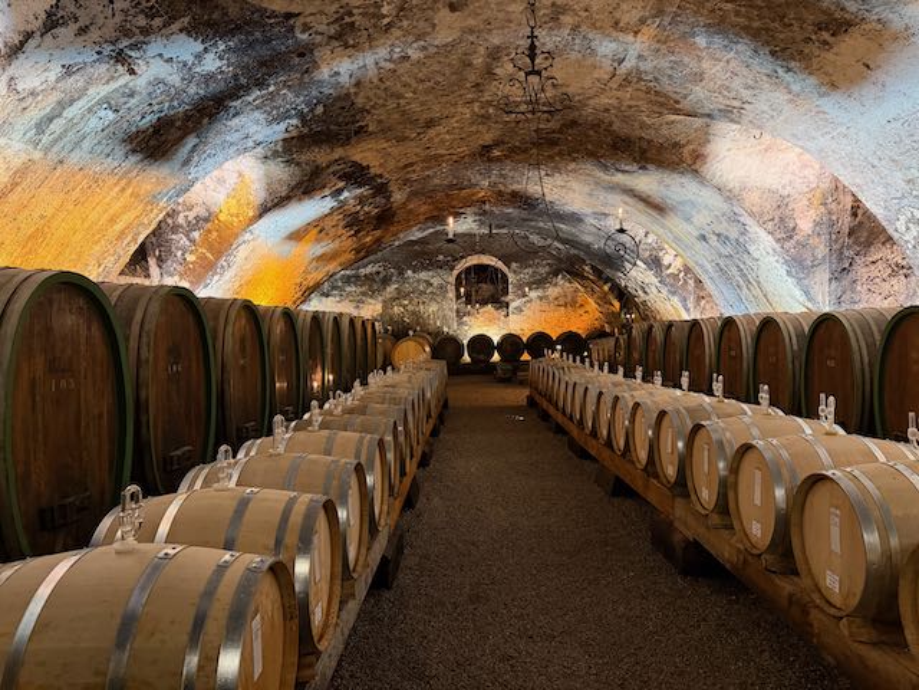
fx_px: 637
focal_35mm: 24
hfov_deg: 71.6
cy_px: 345
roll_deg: +1.2
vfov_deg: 56.8
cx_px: 460
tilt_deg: -2.0
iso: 800
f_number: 1.78
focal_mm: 6.76
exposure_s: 1/41
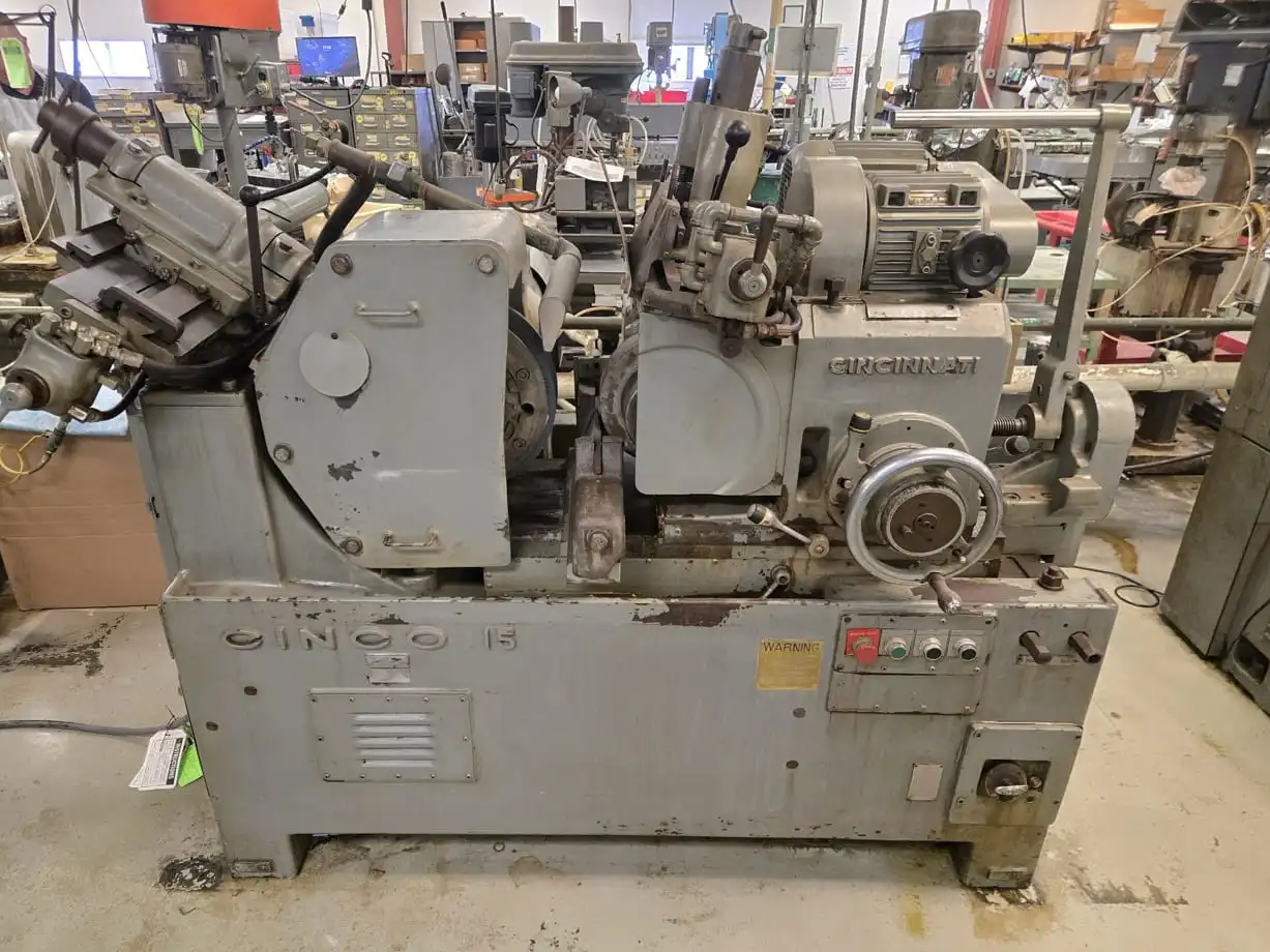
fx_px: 880
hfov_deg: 71.6
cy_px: 488
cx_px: 613
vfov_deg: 56.8
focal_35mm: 24
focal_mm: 5.4
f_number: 1.8
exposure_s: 1/120
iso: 640
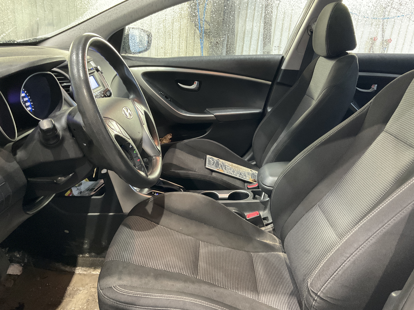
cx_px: 207
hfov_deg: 61.7
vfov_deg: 48.2
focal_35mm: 29
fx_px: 347
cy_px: 155
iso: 320
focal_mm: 3
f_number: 1.8
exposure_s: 1/30
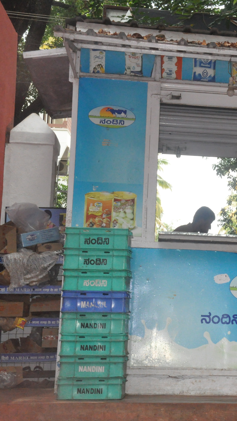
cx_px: 291
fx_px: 905
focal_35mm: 81
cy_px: 210
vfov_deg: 26.2
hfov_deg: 14.4
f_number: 18
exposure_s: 1/200
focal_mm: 34
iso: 2500
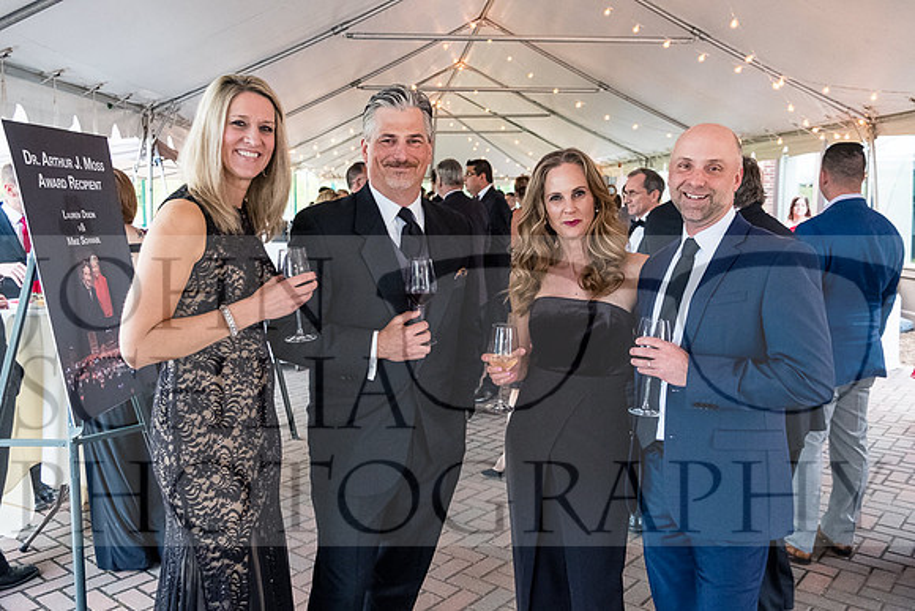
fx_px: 788
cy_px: 306
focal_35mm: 31
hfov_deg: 60.3
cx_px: 458
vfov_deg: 42.3
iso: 3200
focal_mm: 20.5
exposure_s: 1/320
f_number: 4
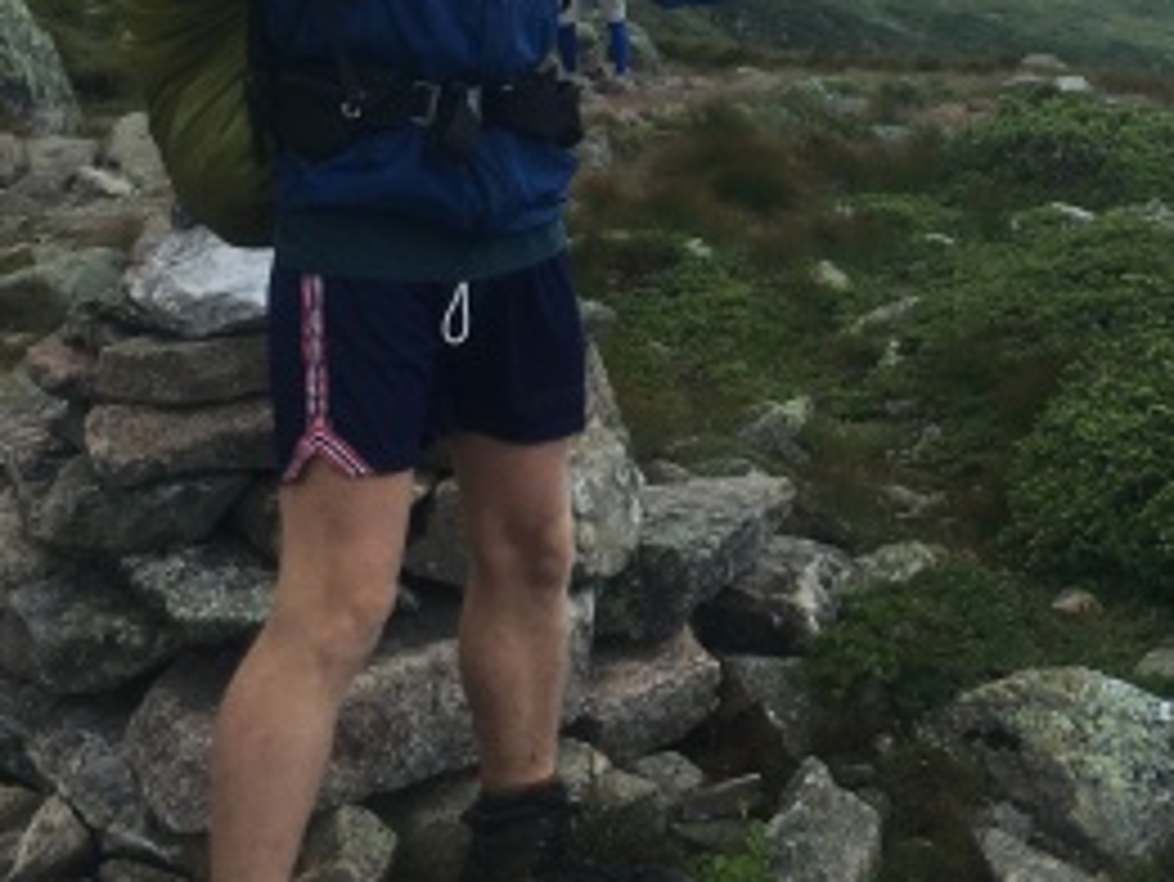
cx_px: 967
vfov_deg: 20.3
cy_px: 76
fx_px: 2409
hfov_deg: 26.8
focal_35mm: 71
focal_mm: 4.15
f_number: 2.2
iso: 25
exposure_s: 1/725
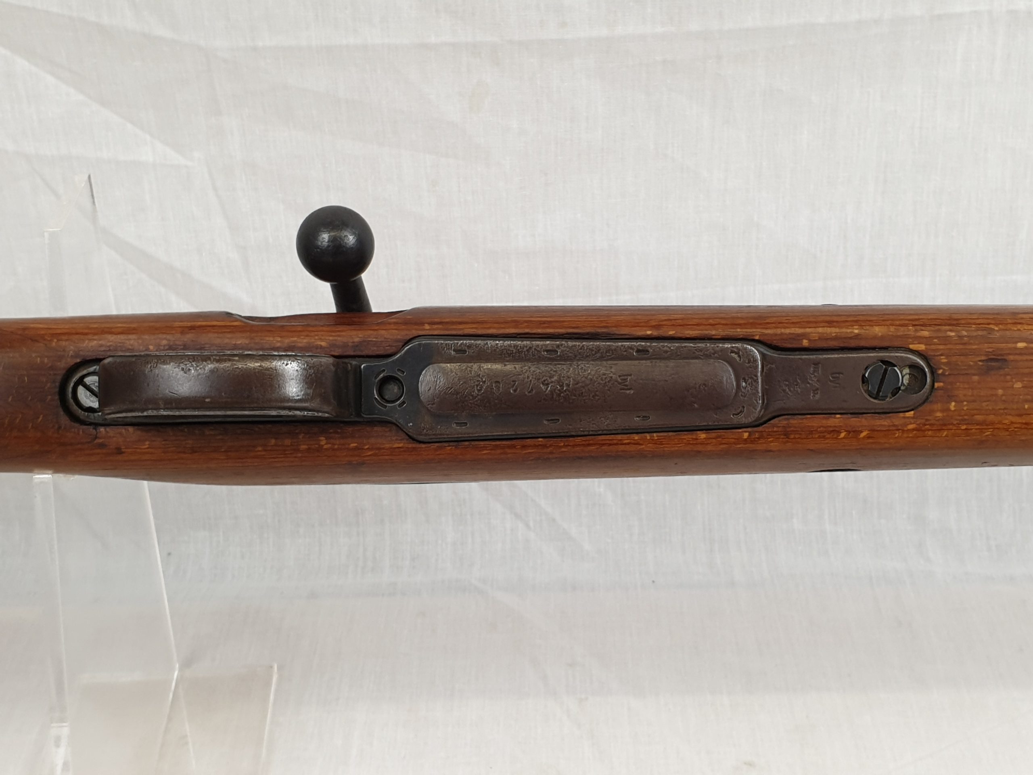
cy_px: 388
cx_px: 516
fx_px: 776
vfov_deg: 53.1
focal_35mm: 26
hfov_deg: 67.3
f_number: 2.4
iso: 80
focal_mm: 4.3
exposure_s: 1/50
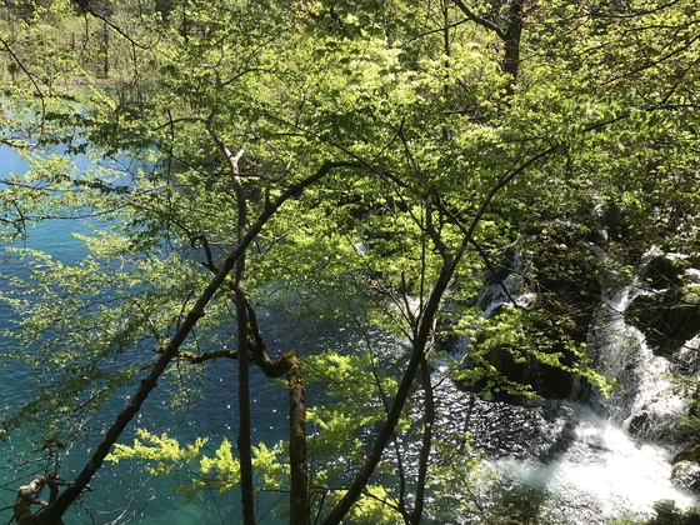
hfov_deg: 63.4
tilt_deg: -20.6
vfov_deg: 49.7
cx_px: 350
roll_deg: -5.7
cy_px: 262
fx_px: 566
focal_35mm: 28
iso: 20
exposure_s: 1/736
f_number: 1.8
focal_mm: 3.99
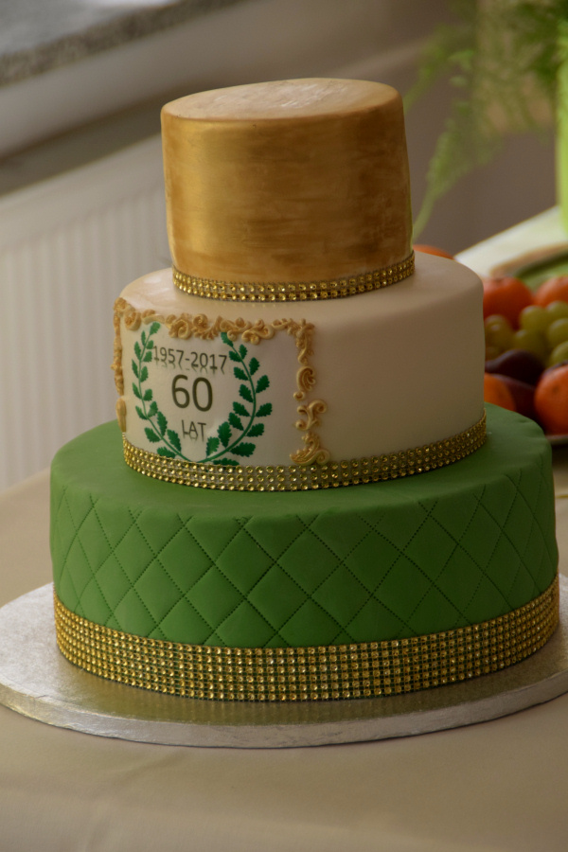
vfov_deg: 9.1
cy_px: 426
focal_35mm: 225
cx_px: 284
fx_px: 5325
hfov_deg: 6.1
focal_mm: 150
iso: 800
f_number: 6.3
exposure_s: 1/800
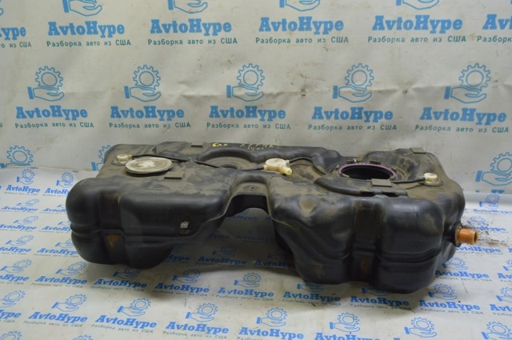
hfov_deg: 67.4
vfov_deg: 47.8
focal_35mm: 27
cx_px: 256
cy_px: 170
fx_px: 384
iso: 400
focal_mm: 18
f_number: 5.6
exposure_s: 1/20
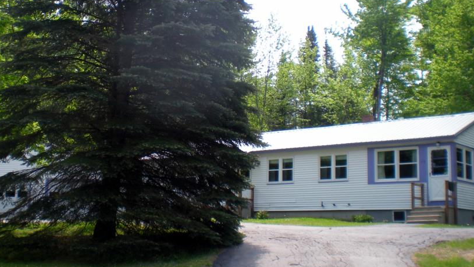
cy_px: 115
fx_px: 654
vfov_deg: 23.1
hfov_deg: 39.8
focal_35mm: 52
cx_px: 201
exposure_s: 1/268
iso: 64
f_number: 4.6
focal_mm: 6.3
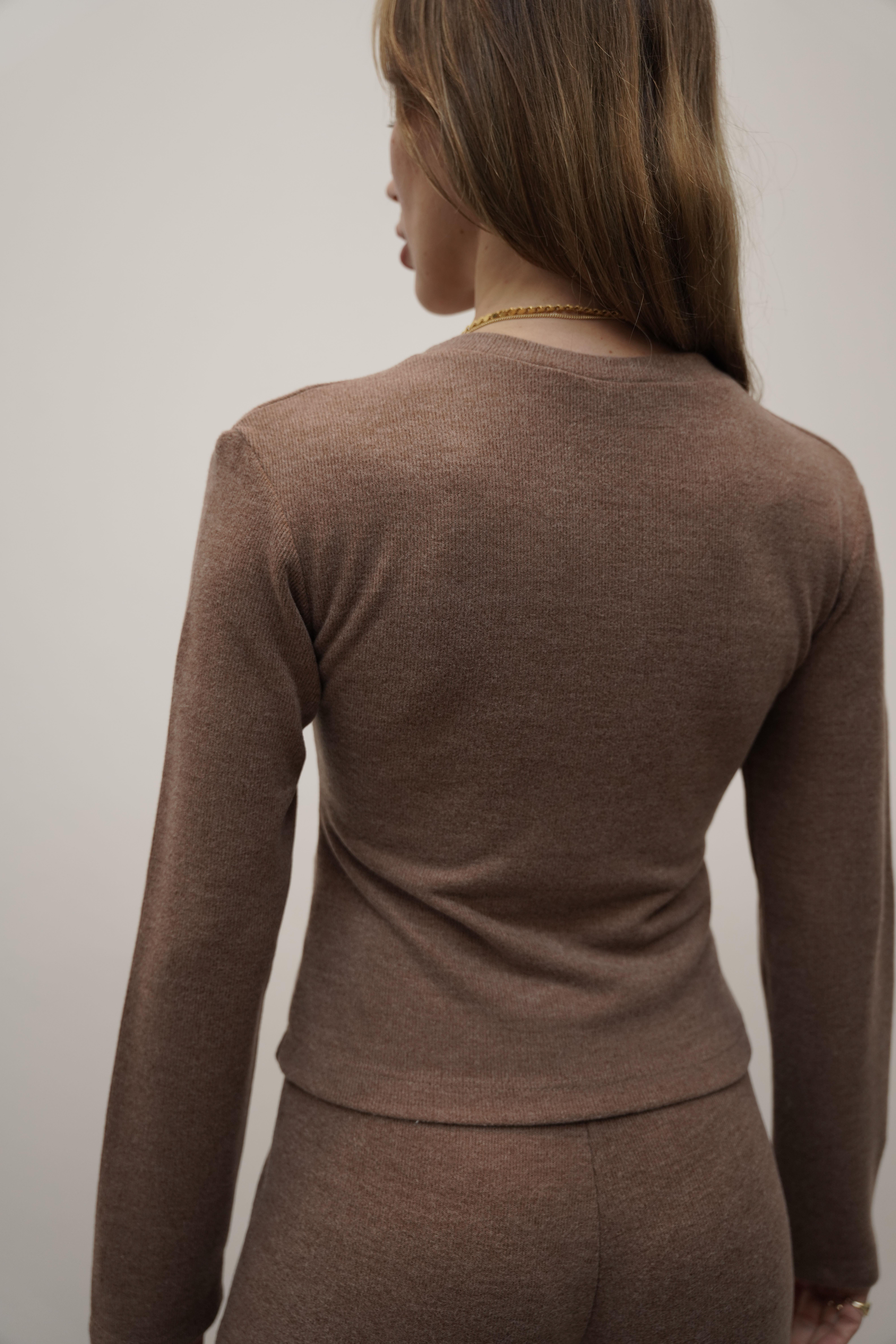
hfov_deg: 39.3
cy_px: 672
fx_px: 1254
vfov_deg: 56.4
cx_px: 448
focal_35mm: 34
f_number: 2.8
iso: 400
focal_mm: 33.6
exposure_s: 1/320
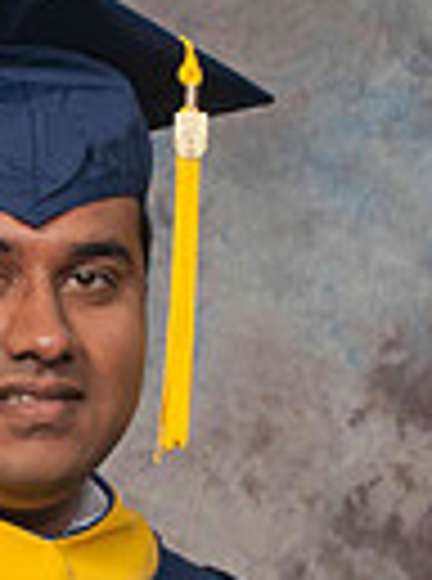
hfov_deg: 5.9
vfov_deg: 7.8
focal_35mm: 252
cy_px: 697
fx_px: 4214
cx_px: -7
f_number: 5.6
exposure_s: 1/125
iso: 200
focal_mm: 50
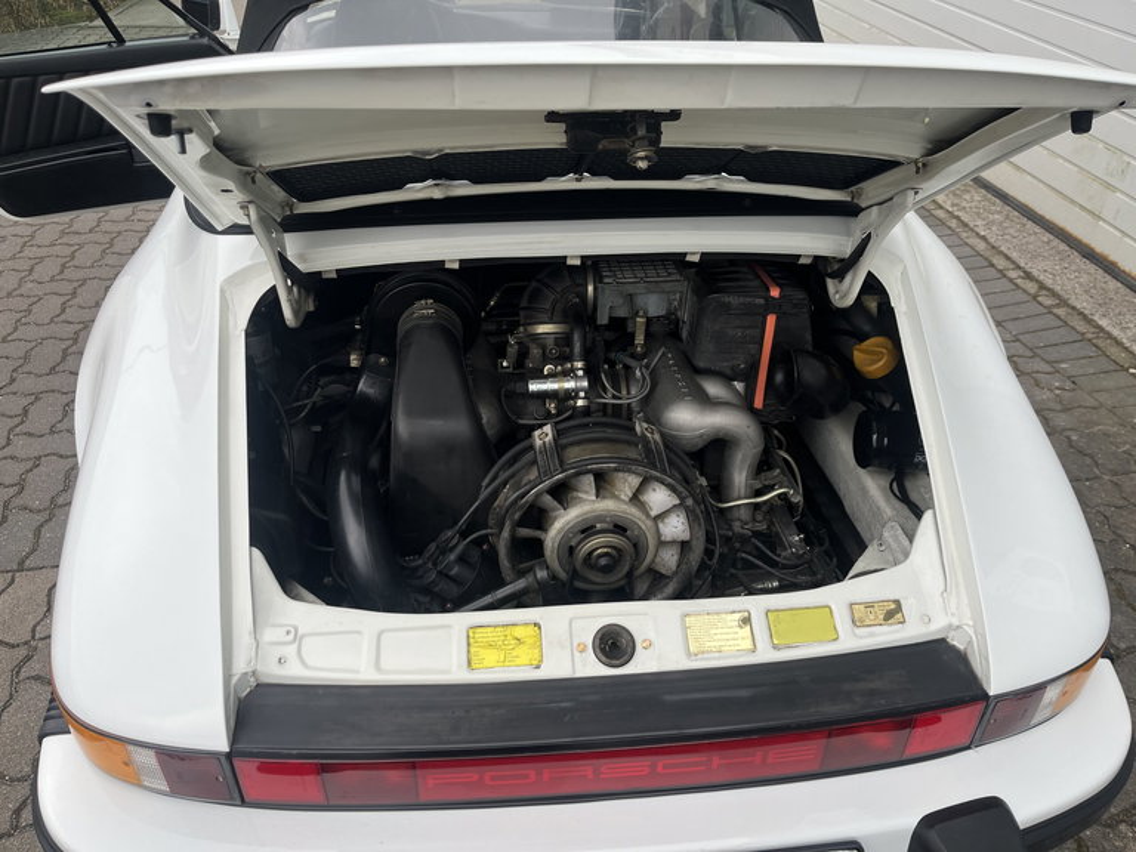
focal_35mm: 26
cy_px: 426
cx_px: 568
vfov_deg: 53.1
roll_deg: -3.4
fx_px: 853
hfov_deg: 67.3
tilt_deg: -35.2
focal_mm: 5.1
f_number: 1.6
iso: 40
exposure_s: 1/231
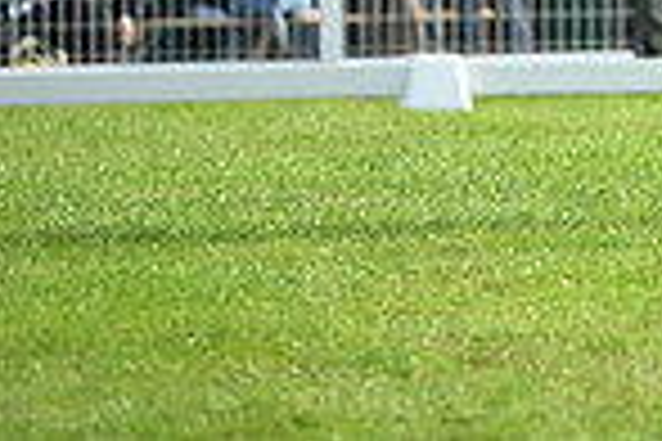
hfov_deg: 2.4
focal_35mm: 869
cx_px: 1216
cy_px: -425
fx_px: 15979
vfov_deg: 1.6
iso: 500
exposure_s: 1/1250
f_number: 5
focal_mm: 220
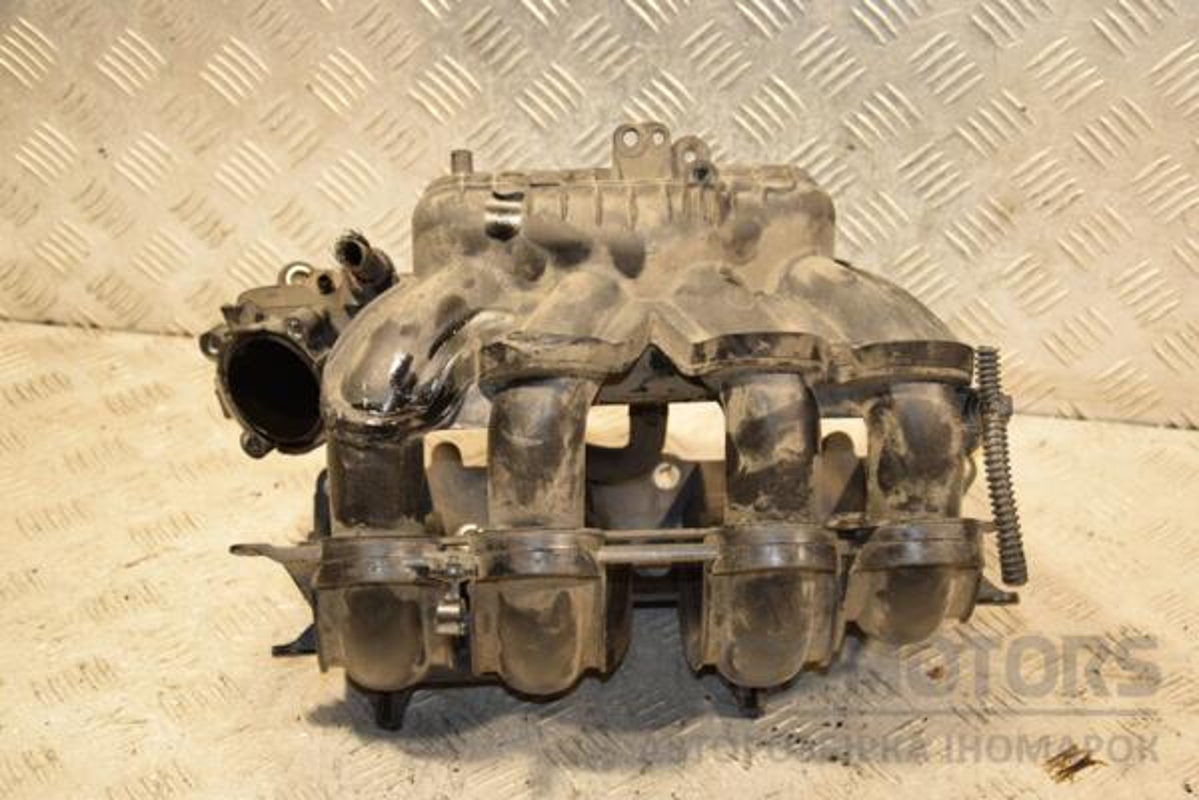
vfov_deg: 22.6
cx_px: 600
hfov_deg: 33.4
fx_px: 1998
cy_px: 400
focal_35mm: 60
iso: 800
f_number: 4.8
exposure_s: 1/160
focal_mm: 40
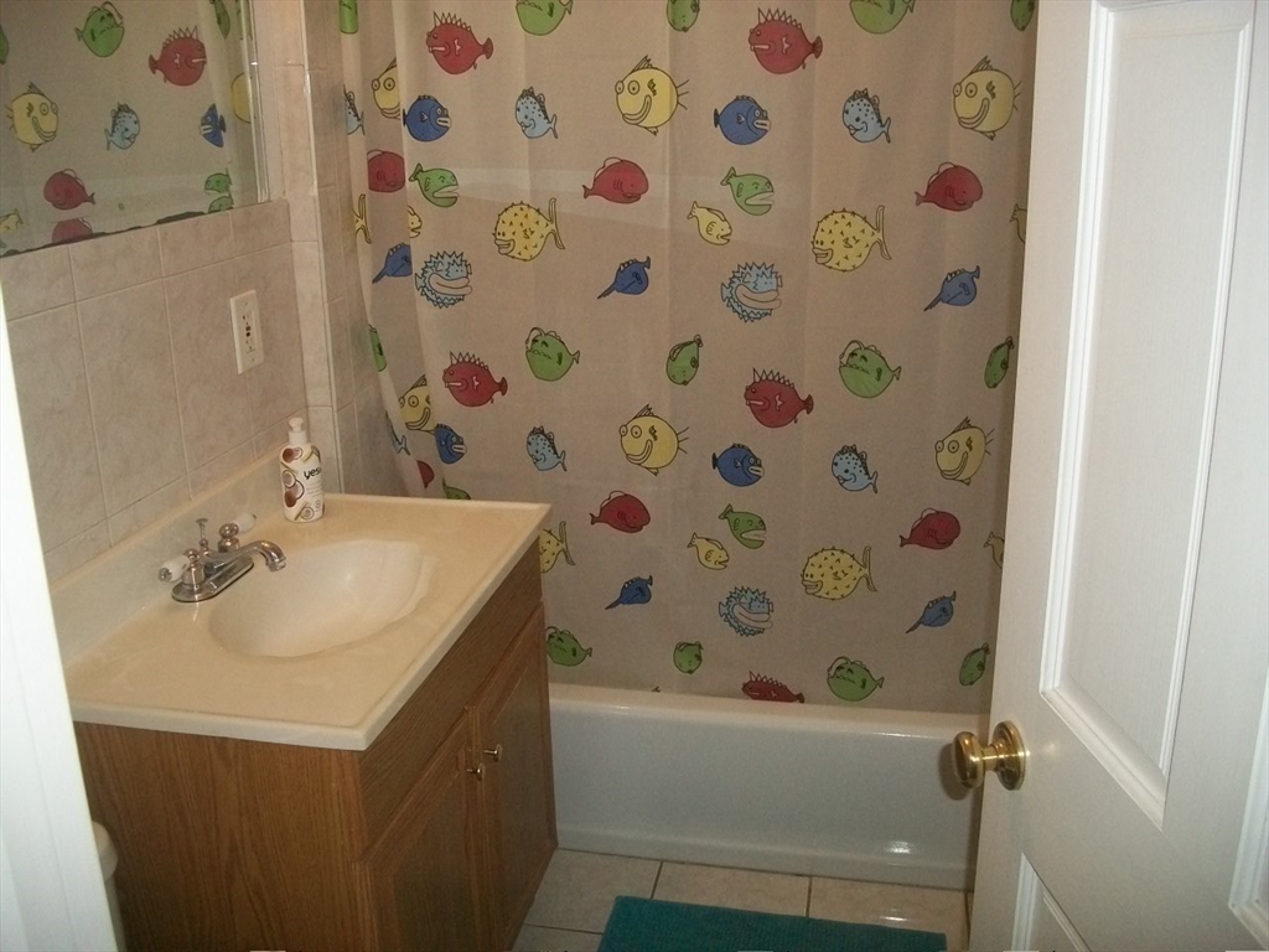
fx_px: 1173
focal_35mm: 32
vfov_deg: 44.2
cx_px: 634
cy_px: 476
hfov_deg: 56.8
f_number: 2.9
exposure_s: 1/125
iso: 200
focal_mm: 5.7
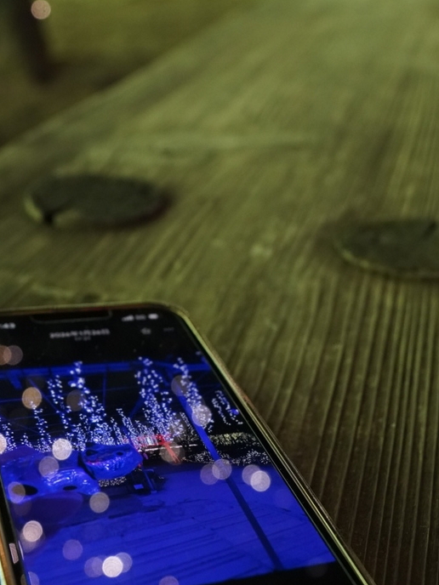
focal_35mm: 53
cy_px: 276
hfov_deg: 27.6
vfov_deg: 36.3
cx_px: 181
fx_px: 893
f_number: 4
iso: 6400
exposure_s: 1/60
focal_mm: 21
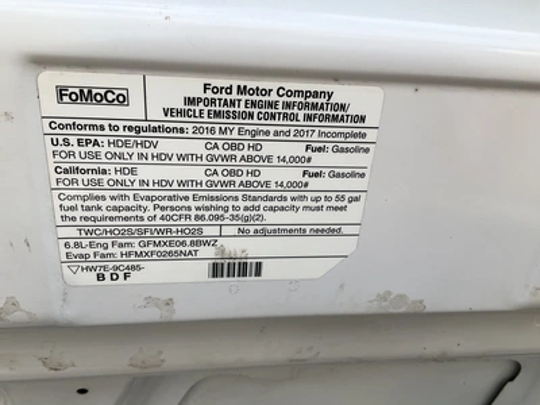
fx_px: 452
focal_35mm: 29
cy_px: 202
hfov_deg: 61.7
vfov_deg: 48.2
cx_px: 270
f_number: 1.8
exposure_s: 1/606
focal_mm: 3
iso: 25
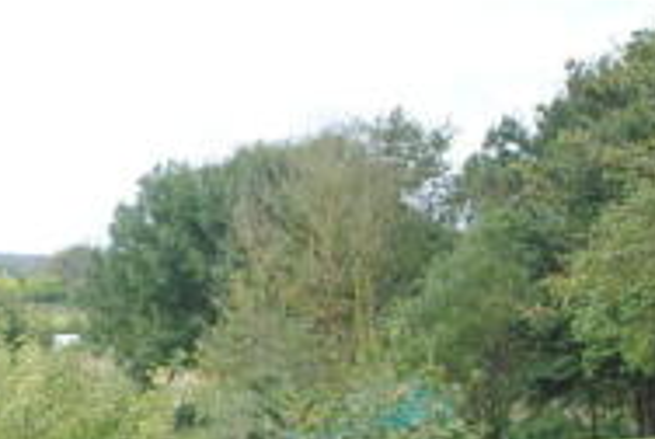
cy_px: 315
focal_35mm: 104
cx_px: -420
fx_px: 1895
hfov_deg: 17.1
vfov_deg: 13.2
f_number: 5.6
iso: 180
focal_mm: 20
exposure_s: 1/125
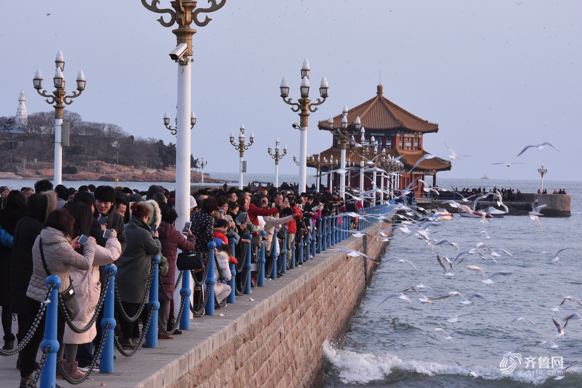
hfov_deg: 12.5
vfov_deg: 8.3
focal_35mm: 165
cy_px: 194
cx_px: 291
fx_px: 2667
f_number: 22
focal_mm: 165
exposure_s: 1/160
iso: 3200
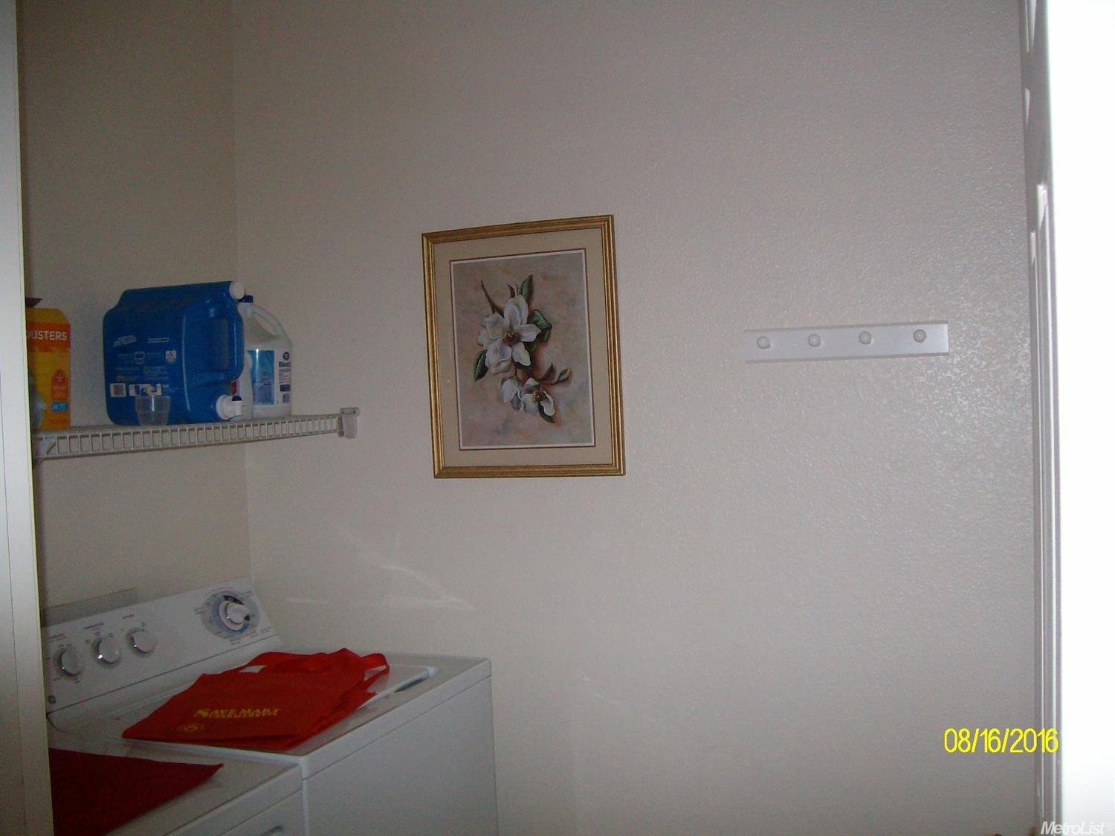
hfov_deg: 52.6
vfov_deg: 40.7
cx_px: 558
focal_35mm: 35
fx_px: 1127
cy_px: 418
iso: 200
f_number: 2.8
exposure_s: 1/40
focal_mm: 5.8
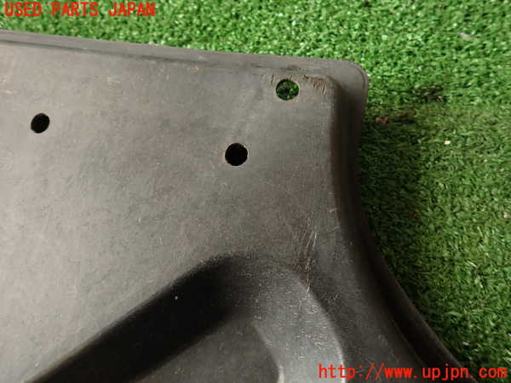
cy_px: 192
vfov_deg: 54.9
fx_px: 369
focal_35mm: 25
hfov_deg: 69.4
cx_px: 256
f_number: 2
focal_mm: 4.5
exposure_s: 1/60
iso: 160
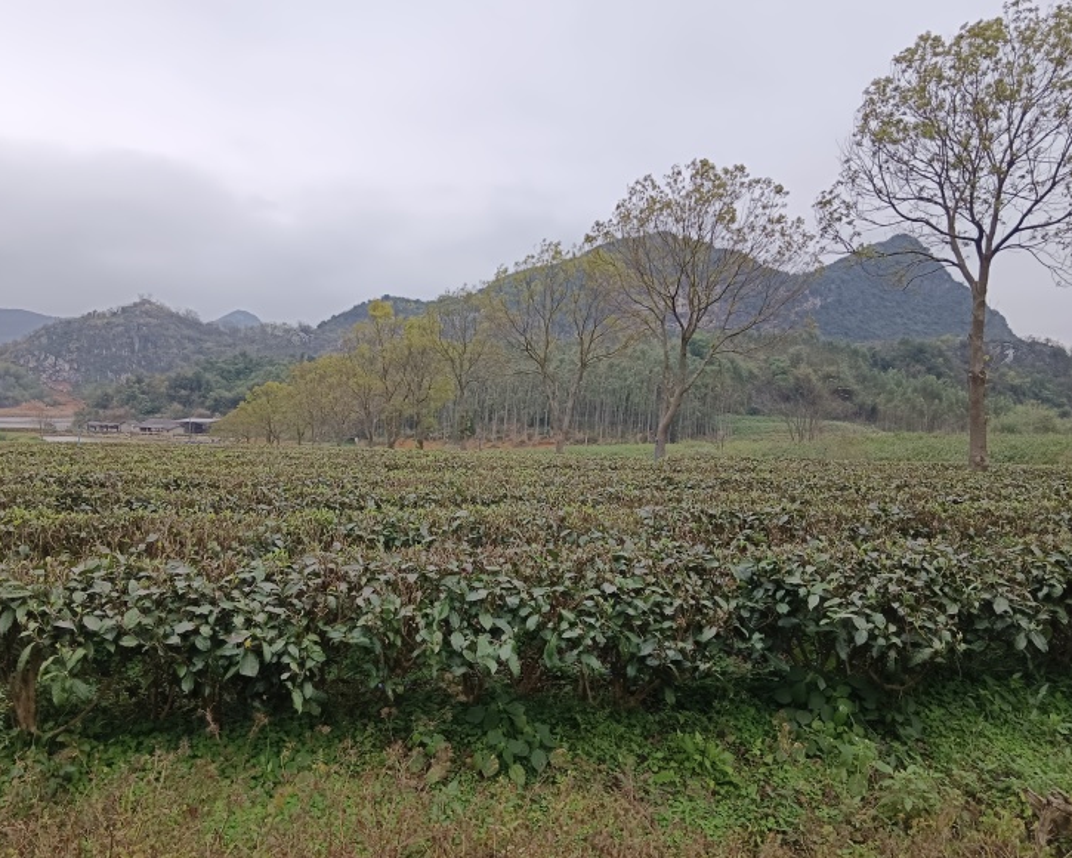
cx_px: 503
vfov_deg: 51.5
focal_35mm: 28
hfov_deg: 62.2
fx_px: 888
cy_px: 441
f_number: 1.8
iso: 100
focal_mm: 3.96
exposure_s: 1/127
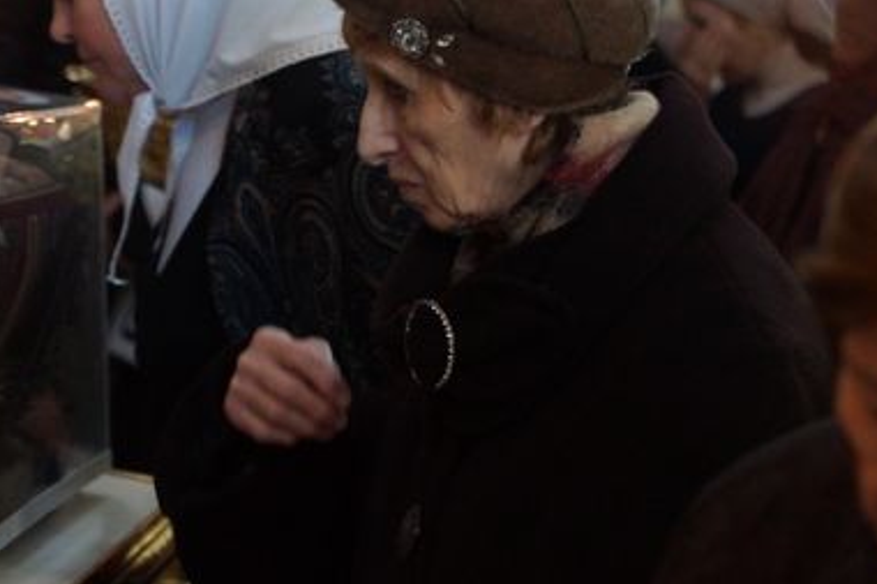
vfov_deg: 9.9
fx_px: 3360
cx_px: 419
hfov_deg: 14.9
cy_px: 53
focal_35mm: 138
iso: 1250
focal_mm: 50
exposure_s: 1/200
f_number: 2.8
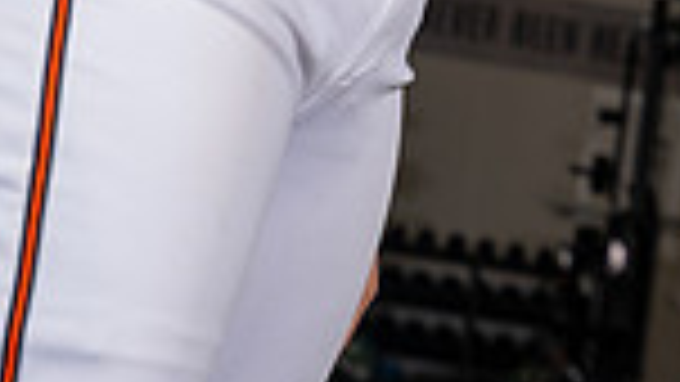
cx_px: 342
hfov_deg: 10.6
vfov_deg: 5.8
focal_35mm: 203
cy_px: -521
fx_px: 3661
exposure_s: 1/200
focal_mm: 65
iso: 200
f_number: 5.6
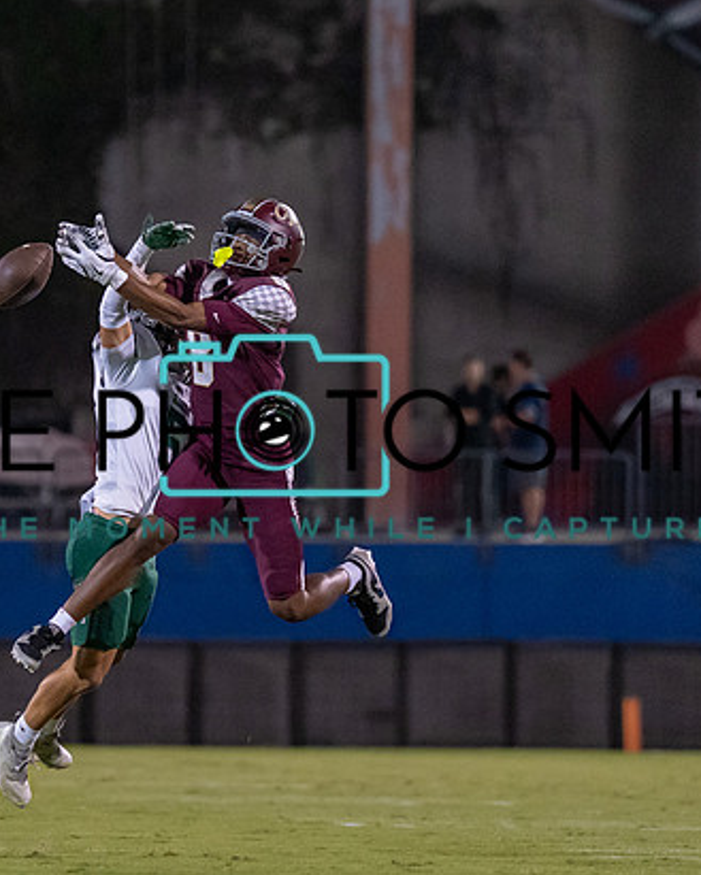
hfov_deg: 2.8
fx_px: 14414
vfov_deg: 3.5
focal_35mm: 556
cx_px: 210
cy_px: 430
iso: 2000
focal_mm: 200
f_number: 2.8
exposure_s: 1/1600
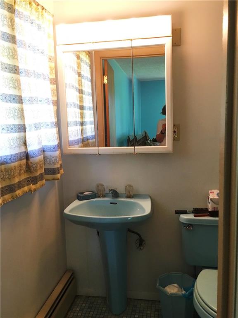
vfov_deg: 61.7
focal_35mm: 29
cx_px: 119
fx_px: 266
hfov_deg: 48.2
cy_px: 159
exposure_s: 1/30
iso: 100
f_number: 2.2
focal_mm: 4.15
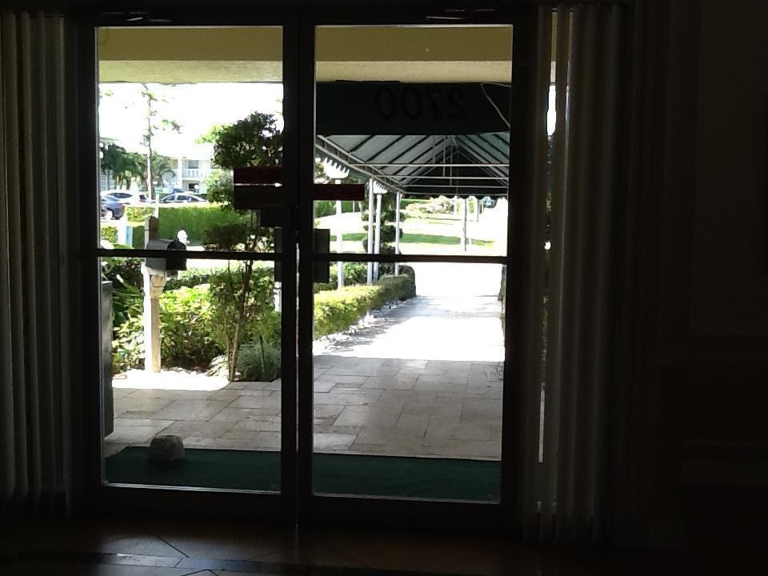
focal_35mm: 44
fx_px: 976
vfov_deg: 32.9
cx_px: 384
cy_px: 288
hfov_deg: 42.9
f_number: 2.4
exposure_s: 1/172
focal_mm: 2.03
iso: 40
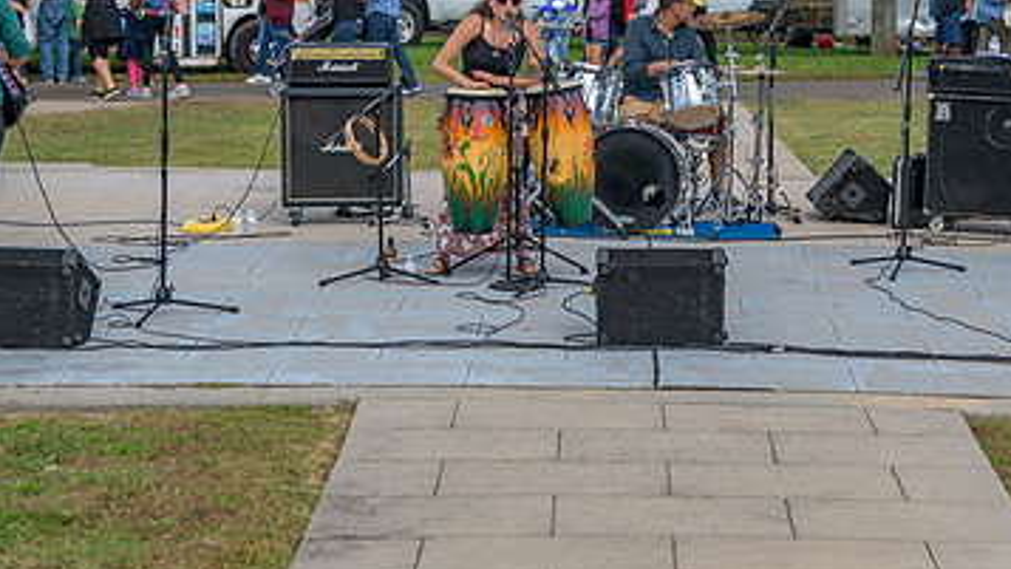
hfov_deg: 18.0
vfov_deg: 10.2
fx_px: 3191
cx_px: 634
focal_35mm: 119
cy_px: 137
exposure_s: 1/200
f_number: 4
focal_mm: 70
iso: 80
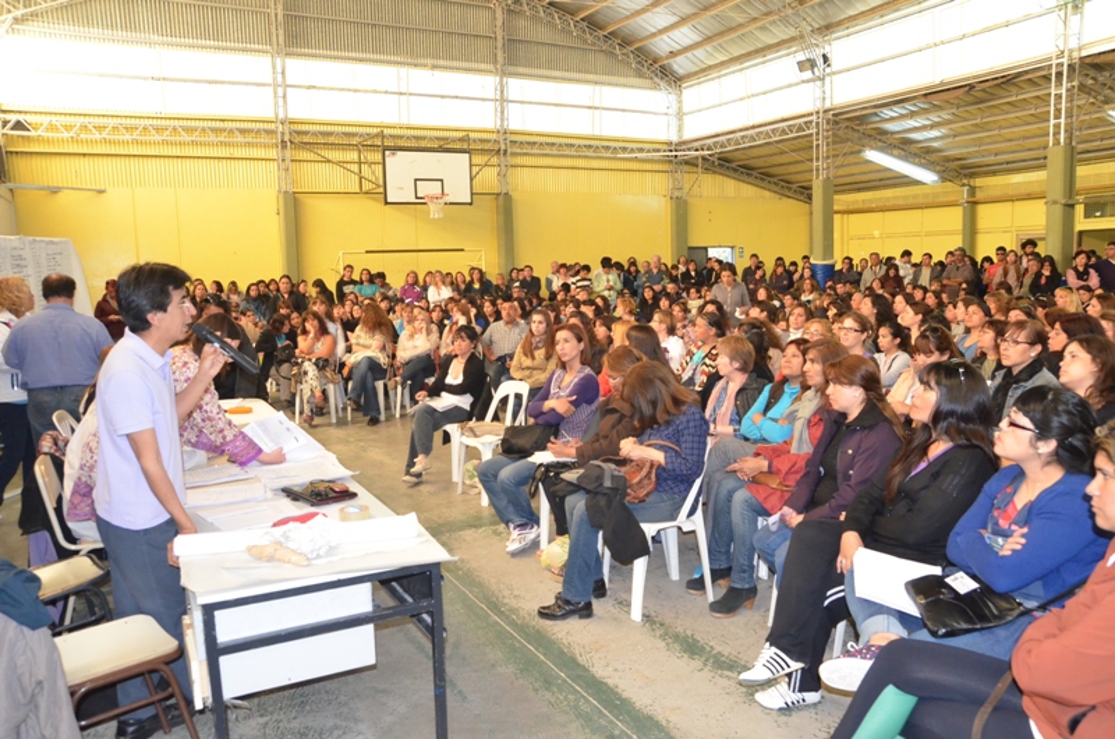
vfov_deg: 28.0
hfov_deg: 41.2
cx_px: 558
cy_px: 370
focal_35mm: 48
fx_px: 1484
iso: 3200
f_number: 7.1
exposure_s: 1/160
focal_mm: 32
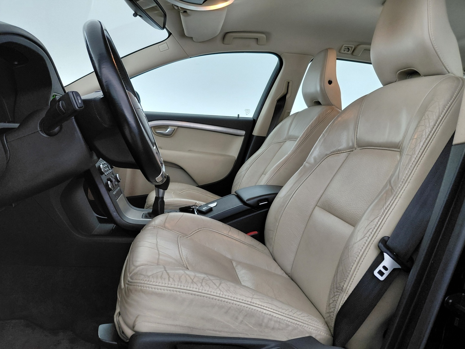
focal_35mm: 25
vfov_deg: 54.9
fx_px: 336
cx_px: 232
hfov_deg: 69.4
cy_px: 174
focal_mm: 4.69
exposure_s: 1/50.1
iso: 250
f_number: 1.8
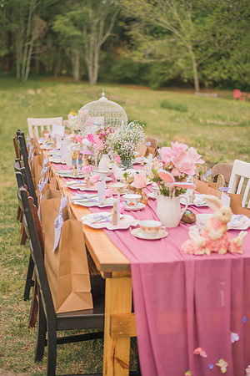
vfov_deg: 39.6
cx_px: 125
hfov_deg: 27.0
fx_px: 521
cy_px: 188
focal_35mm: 50
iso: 100
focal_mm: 50
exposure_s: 1/800
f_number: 2
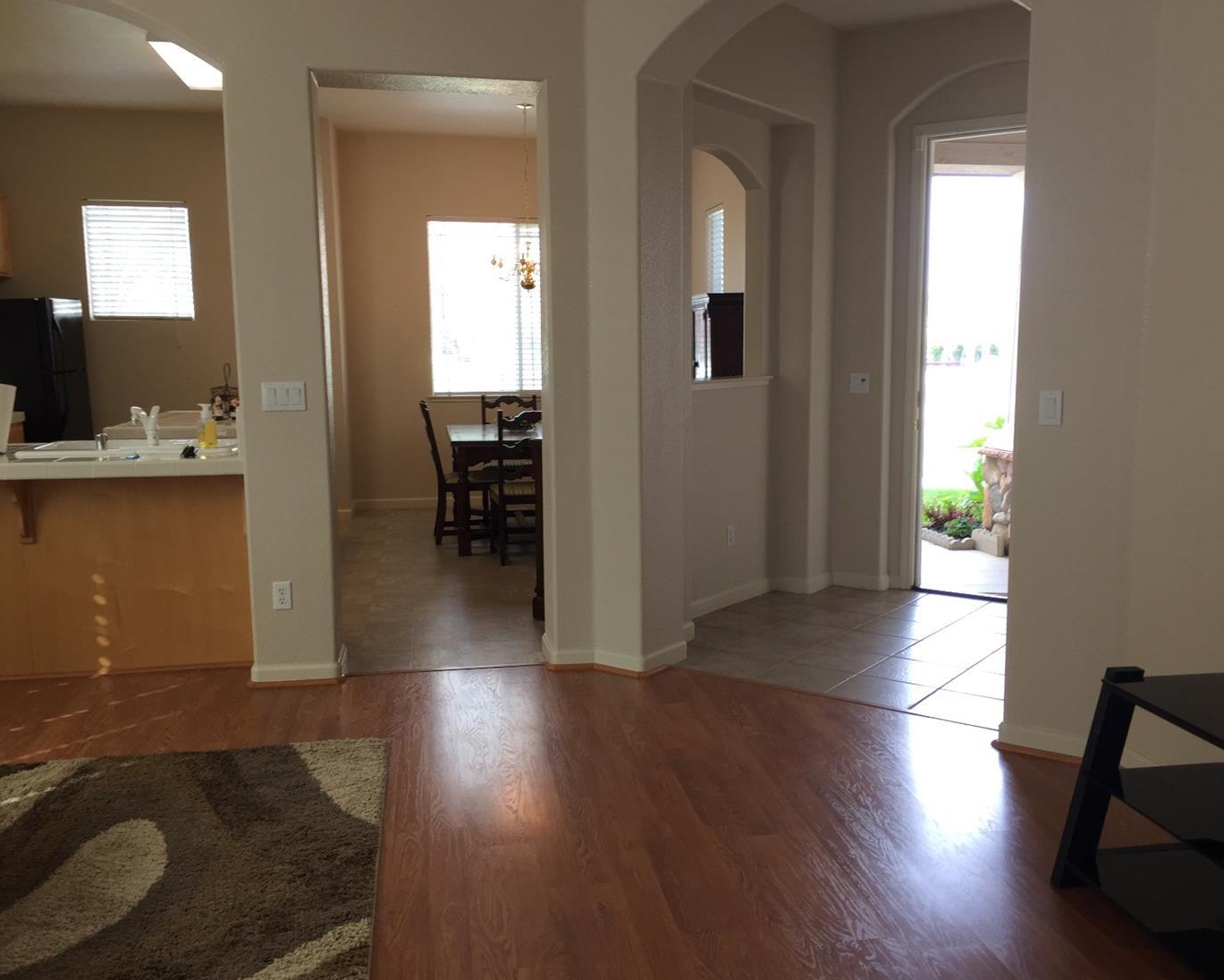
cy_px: 499
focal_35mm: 31
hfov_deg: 57.1
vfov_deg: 47.1
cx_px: 648
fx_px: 1123
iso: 40
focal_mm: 4.15
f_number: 2.2
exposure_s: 1/60
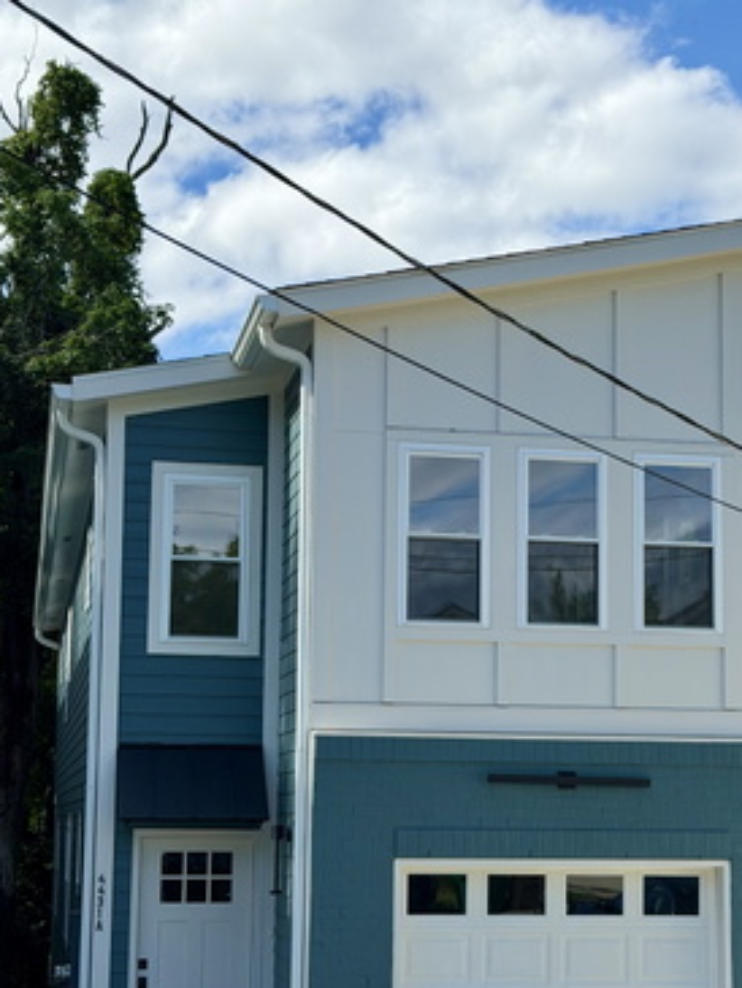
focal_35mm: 70
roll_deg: -0.6
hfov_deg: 21.0
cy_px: 591
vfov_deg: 27.7
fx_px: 1999
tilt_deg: +5.6
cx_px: 490
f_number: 1.78
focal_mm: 6.76
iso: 64
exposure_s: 1/4878
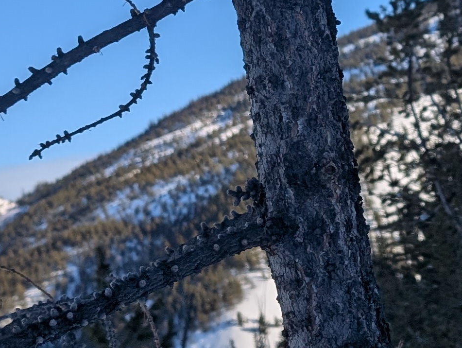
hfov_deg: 18.7
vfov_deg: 14.2
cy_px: -2
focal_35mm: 103
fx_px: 1377
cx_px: 425
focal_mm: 6.9
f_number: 1.68
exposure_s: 1/1368
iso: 19
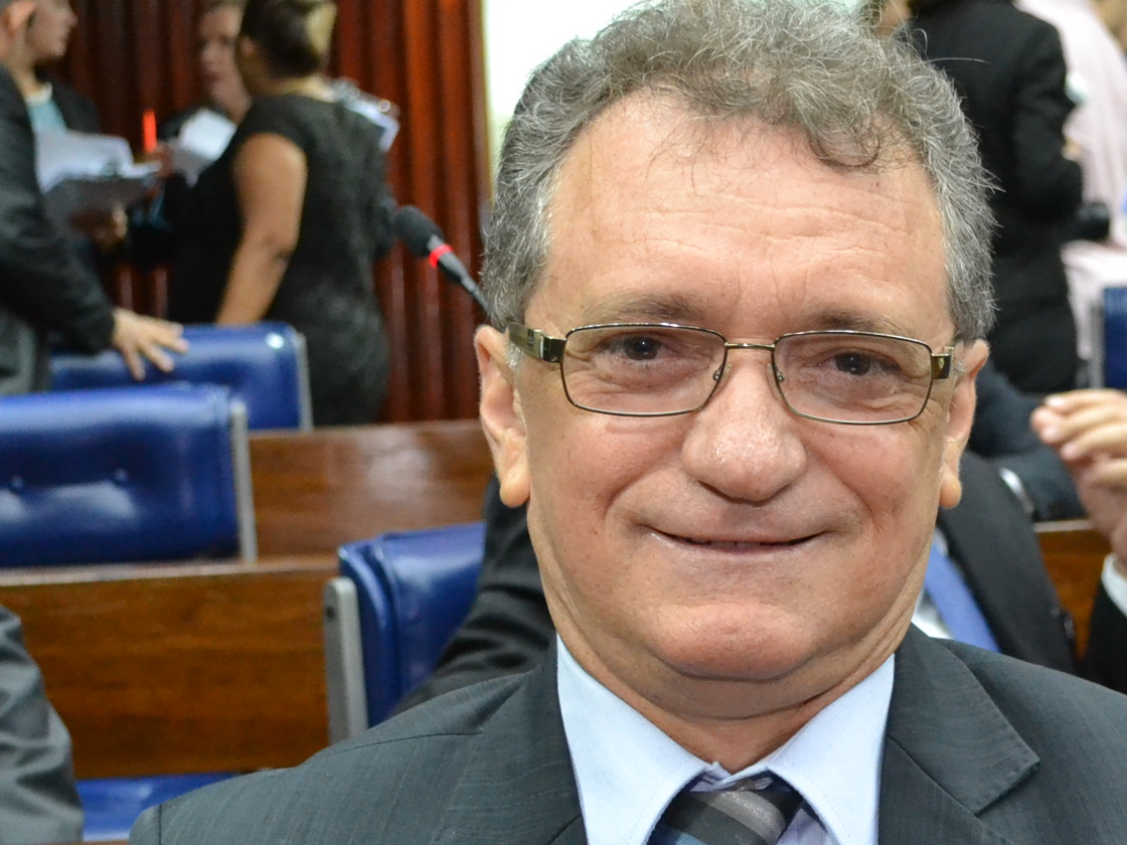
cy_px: 616
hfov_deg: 21.9
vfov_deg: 16.5
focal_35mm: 89
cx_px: 773
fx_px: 2898
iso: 3200
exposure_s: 1/60
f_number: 4.5
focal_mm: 30
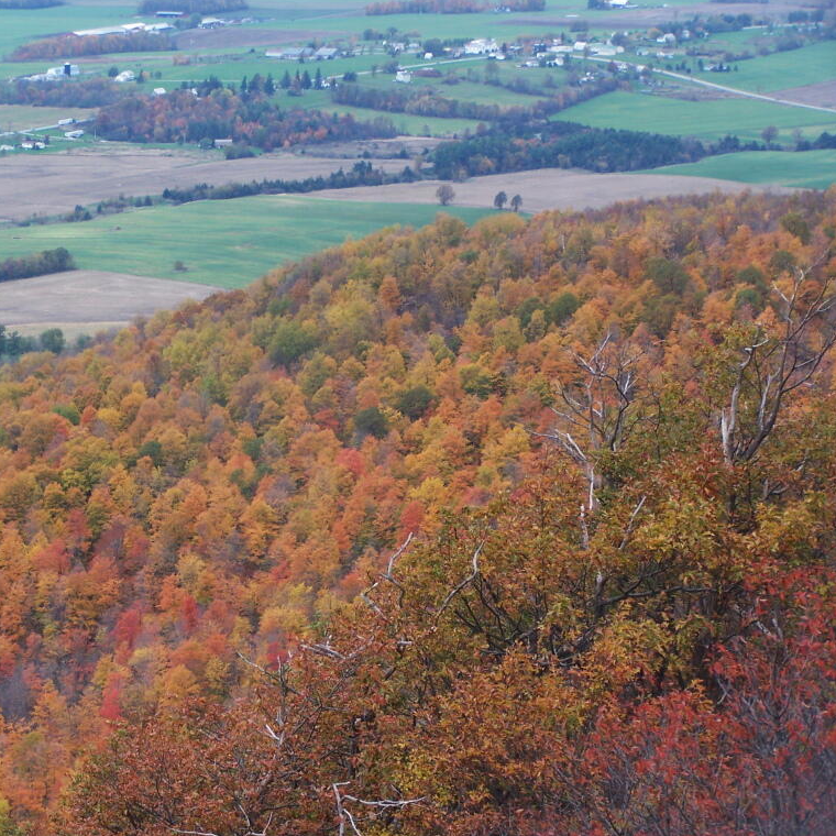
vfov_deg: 15.6
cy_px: 416
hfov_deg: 15.5
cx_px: 295
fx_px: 3060
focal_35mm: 112
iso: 80
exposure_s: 1/320
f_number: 3.2
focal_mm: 15.6
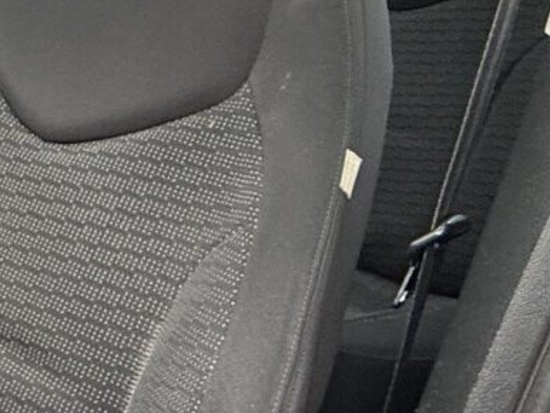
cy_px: 105
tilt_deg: -18.5
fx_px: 922
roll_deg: -4.2
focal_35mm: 58
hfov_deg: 25.7
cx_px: -255
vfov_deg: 25.0
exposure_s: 1/80
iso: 320
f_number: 2.2
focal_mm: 2.22
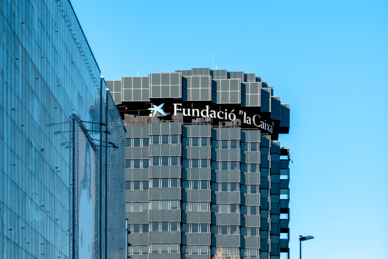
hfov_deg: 24.5
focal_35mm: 83
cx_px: 194
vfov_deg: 16.4
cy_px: 130
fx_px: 894
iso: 125
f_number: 10
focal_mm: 55
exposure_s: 1/160
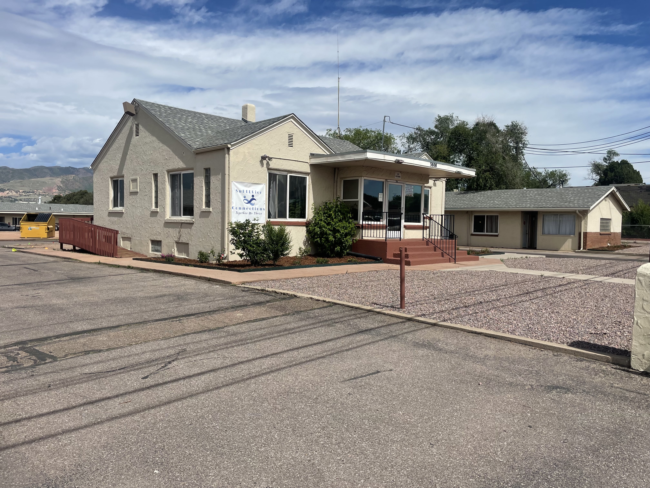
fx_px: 488
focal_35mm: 26
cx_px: 325
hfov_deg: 67.3
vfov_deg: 53.1
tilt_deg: -2.4
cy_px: 244
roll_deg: -1.7
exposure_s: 1/6897
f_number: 1.6
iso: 32
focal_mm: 4.2
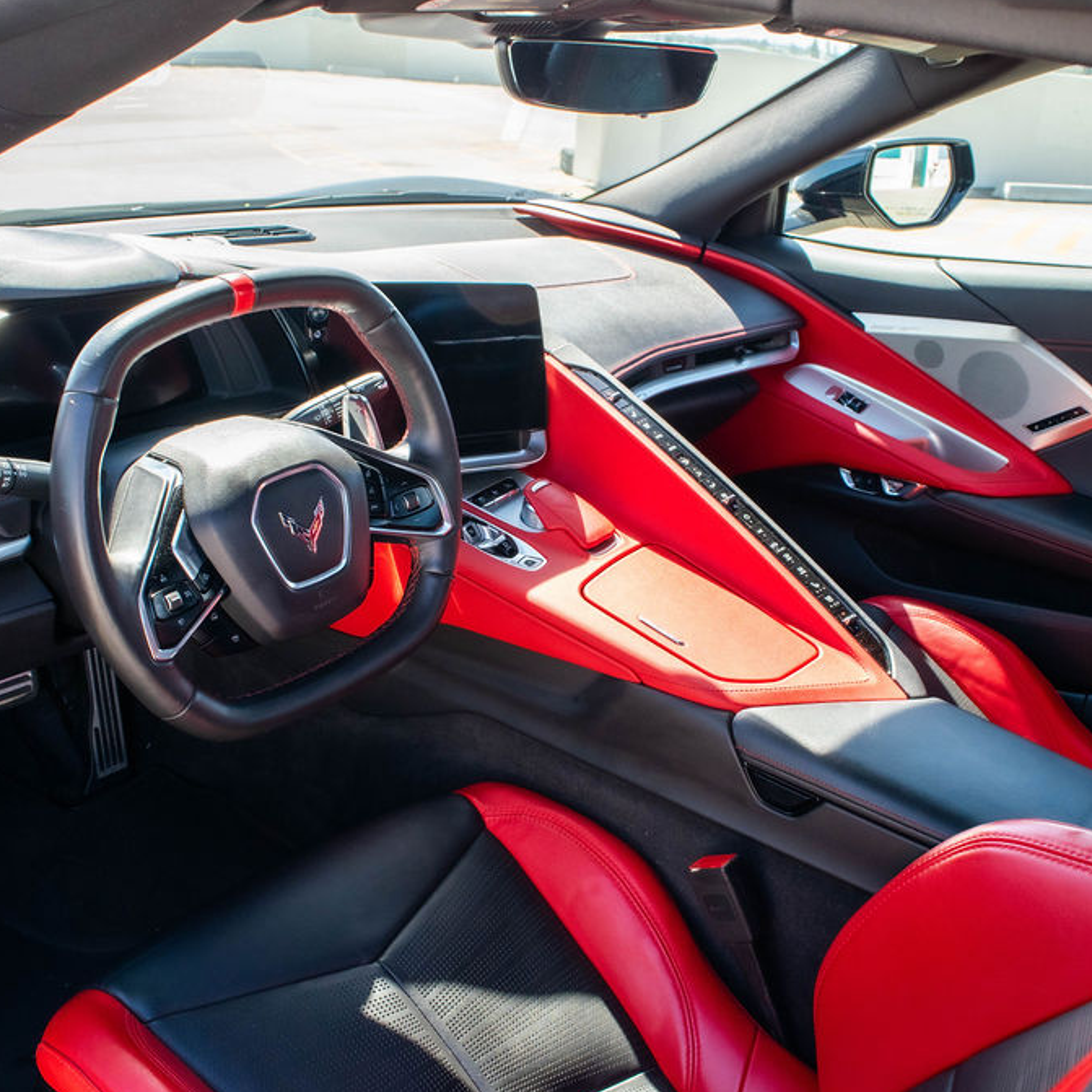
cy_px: 549
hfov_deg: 47.2
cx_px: 565
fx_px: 1249
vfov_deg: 47.2
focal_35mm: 35
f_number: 8
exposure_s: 1/200
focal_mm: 18
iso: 400
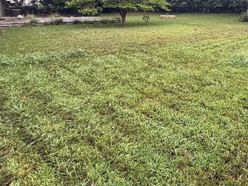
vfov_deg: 42.4
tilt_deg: -8.1
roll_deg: -1.3
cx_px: 237
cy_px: 40
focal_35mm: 32
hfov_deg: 48.7
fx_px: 229
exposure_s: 1/137
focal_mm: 2.22
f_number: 2.2
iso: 64
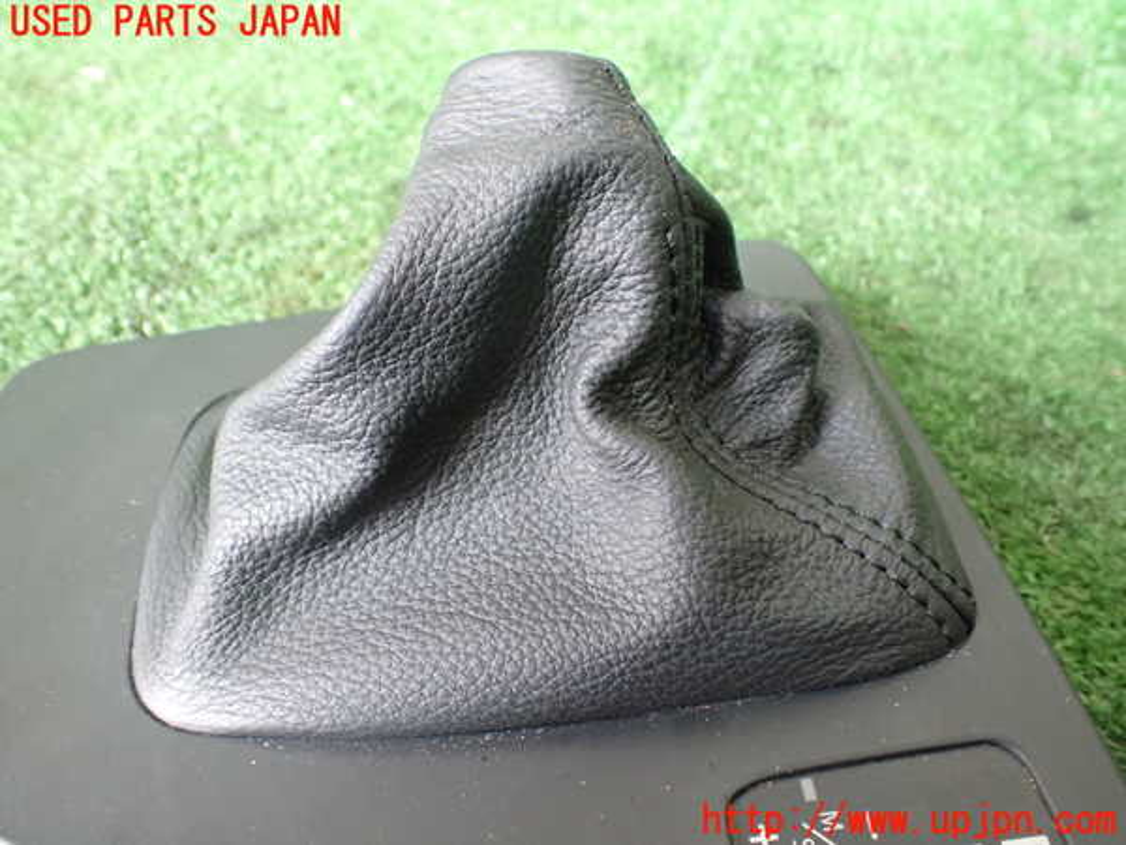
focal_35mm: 30
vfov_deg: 46.8
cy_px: 422
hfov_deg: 60.0
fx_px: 976
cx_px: 563
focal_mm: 5.4
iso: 800
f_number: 2.3
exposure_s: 1/80
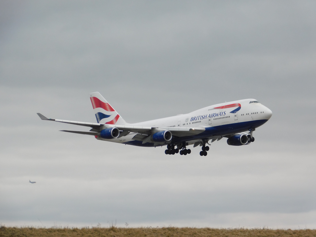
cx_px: 158
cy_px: 118
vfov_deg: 5.1
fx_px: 2684
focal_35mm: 294
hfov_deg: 6.7
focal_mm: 52.2
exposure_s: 1/250
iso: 125
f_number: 5.7
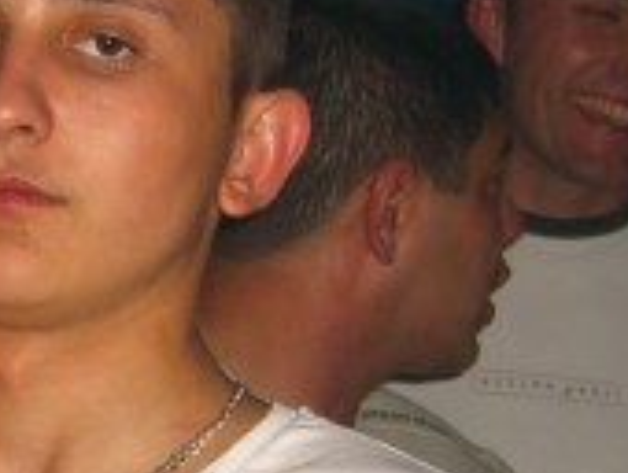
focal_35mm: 134
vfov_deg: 11.1
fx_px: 2434
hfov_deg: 14.4
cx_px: -59
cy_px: 325
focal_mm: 7.9
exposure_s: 1/60
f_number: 2.8
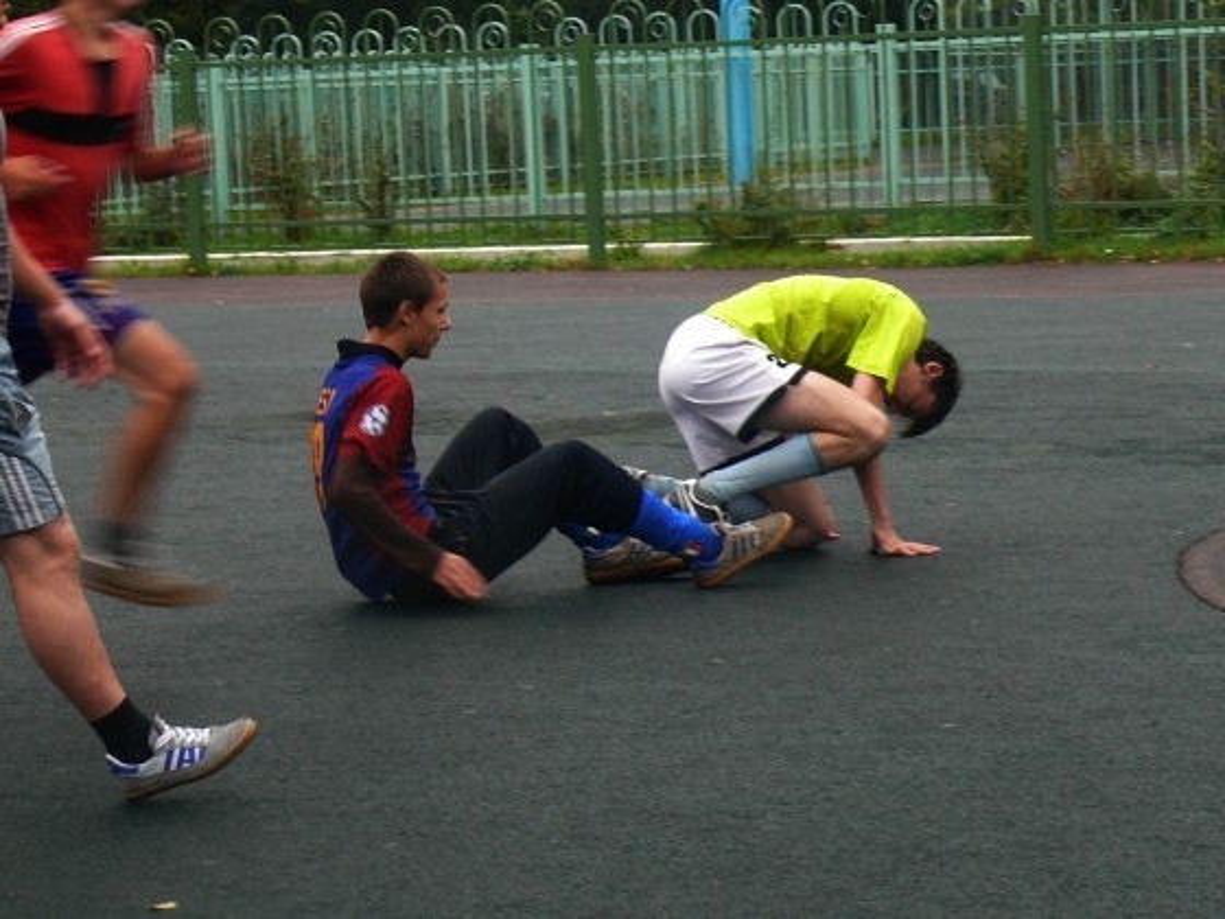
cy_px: 460
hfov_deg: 17.0
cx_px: 612
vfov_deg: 12.8
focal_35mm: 116
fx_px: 4105
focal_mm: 14.3
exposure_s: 1/60
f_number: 3.2
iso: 100
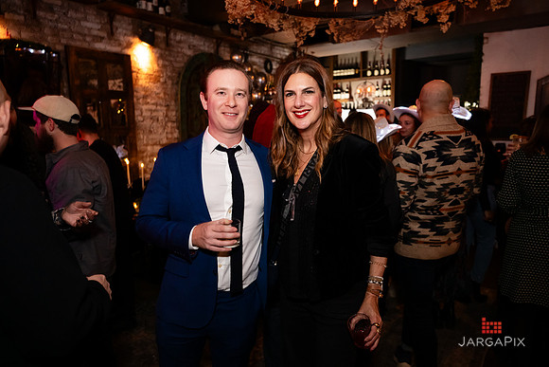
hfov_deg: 72.0
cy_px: 184
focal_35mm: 25
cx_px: 274
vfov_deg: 51.7
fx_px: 378
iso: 3200
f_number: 3.2
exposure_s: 1/80
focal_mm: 24
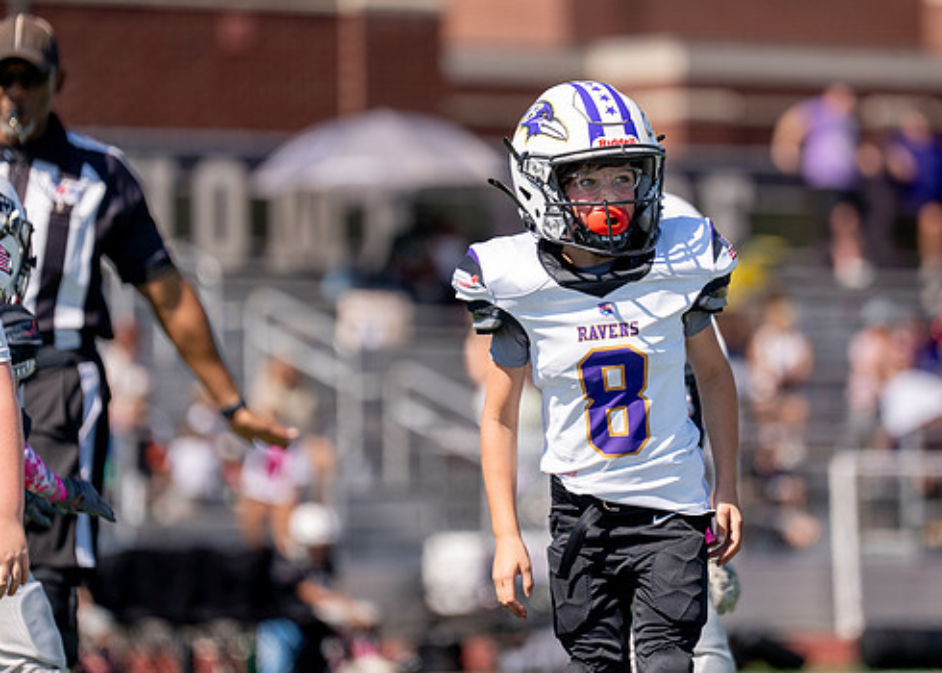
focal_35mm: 309
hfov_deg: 6.5
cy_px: 241
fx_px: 8267
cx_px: 545
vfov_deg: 4.7
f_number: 2.8
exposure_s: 1/5000
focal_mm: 182
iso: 200
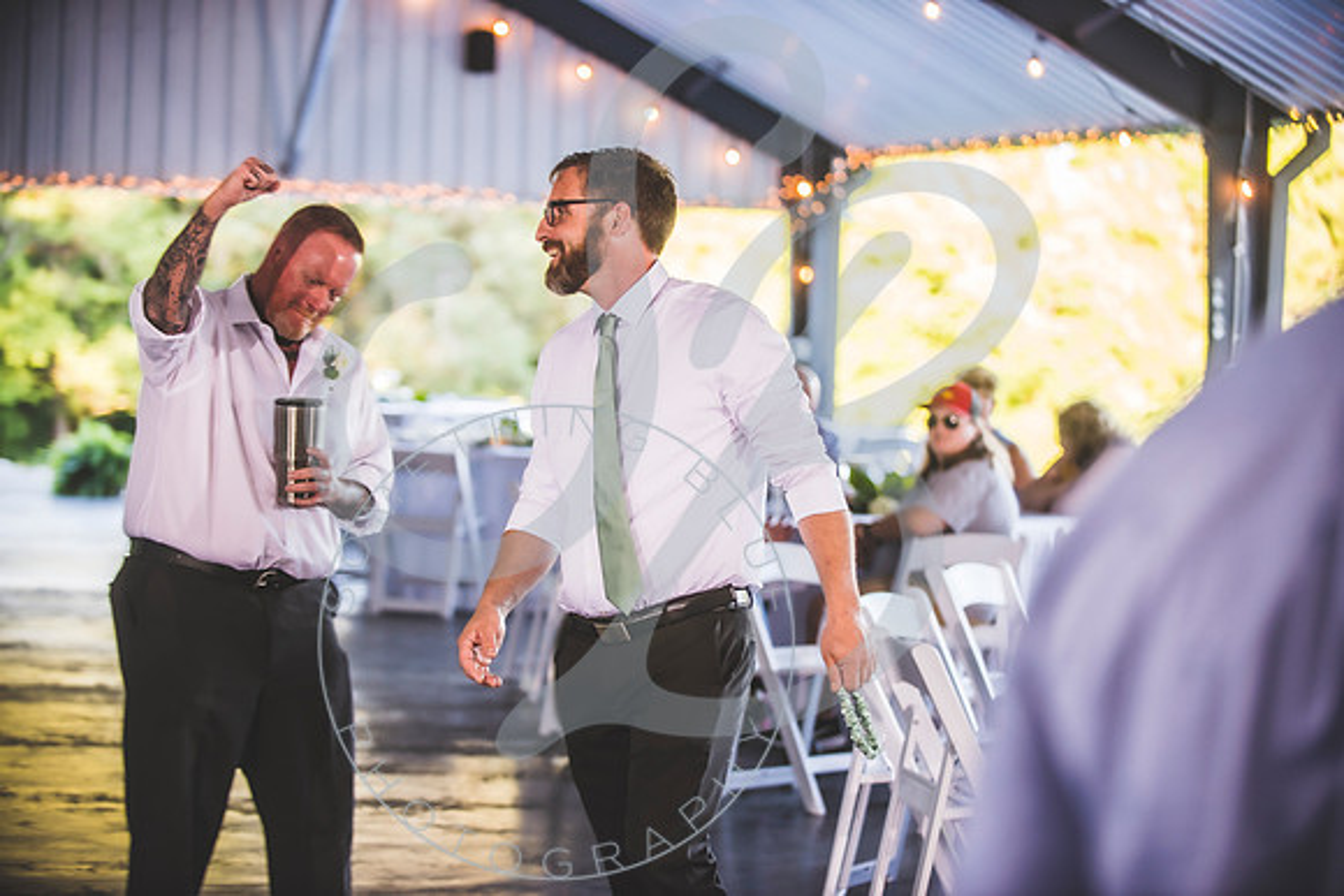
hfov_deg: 20.0
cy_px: 448
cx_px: 672
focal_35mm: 102
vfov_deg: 13.4
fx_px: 3809
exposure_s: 1/200
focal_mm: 102
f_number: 2.8
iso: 500
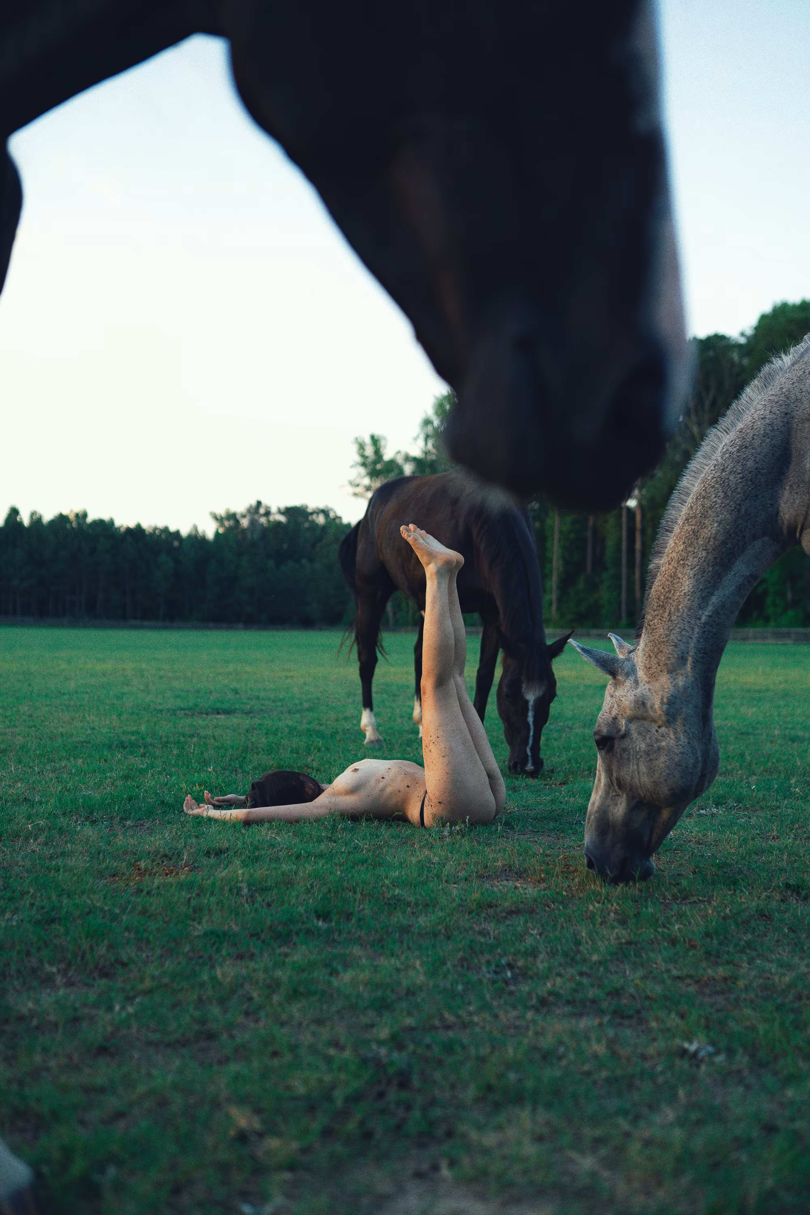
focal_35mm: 35
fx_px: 1181
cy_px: 608
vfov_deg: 54.4
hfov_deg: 37.9
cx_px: 405
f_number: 2
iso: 250
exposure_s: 1/1250
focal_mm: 35
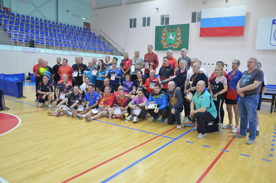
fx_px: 207
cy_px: 92
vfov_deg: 47.7
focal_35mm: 27
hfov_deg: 67.5
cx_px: 138
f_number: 4.5
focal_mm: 18
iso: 800
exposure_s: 1/50
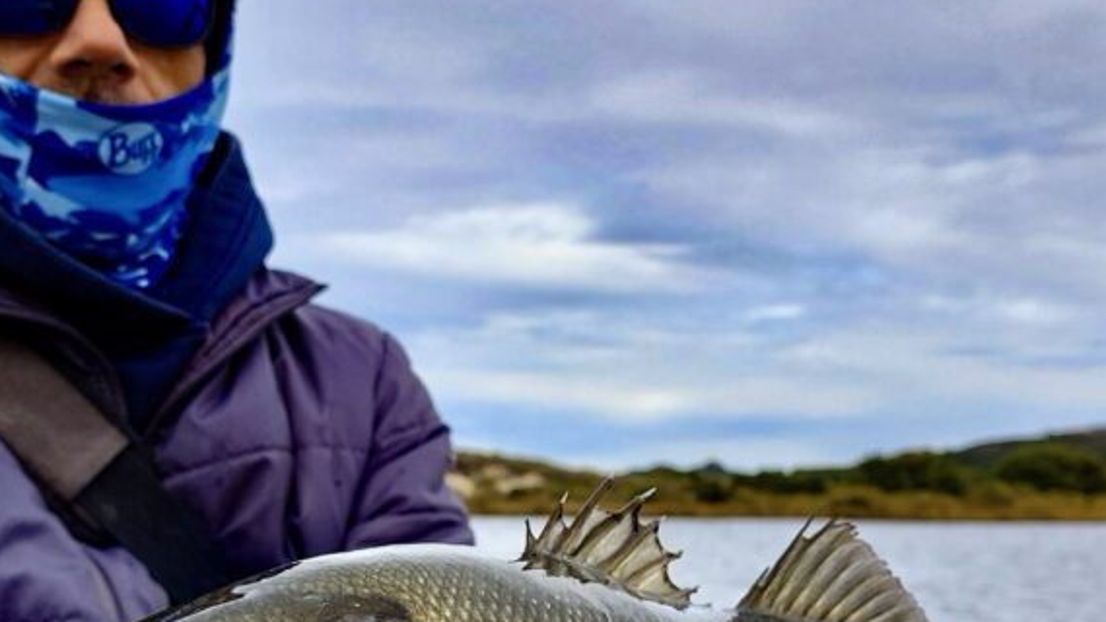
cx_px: 521
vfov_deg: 24.0
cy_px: 505
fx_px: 1437
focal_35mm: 49
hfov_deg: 42.1
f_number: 1.8
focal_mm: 5.23
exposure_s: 1/800
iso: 40
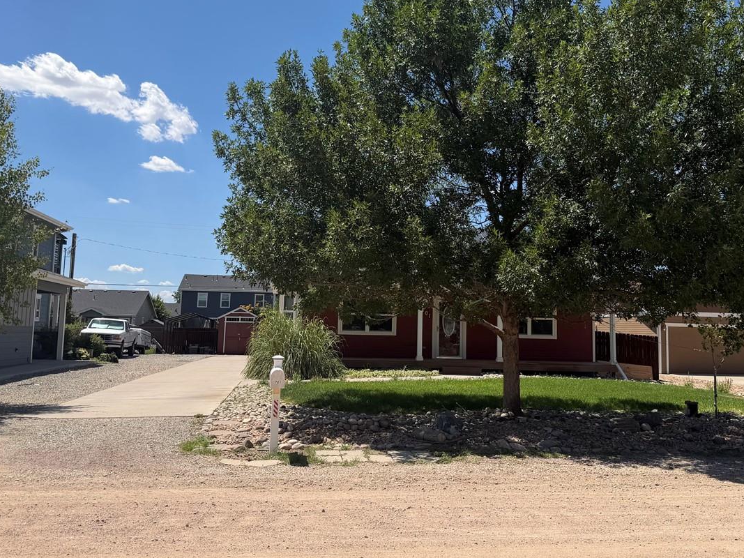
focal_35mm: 36
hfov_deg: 51.2
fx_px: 774
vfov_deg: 39.5
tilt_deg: +6.4
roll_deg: -0.6
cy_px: 234
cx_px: 417
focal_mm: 6.76
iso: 80
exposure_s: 1/5319
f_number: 1.78
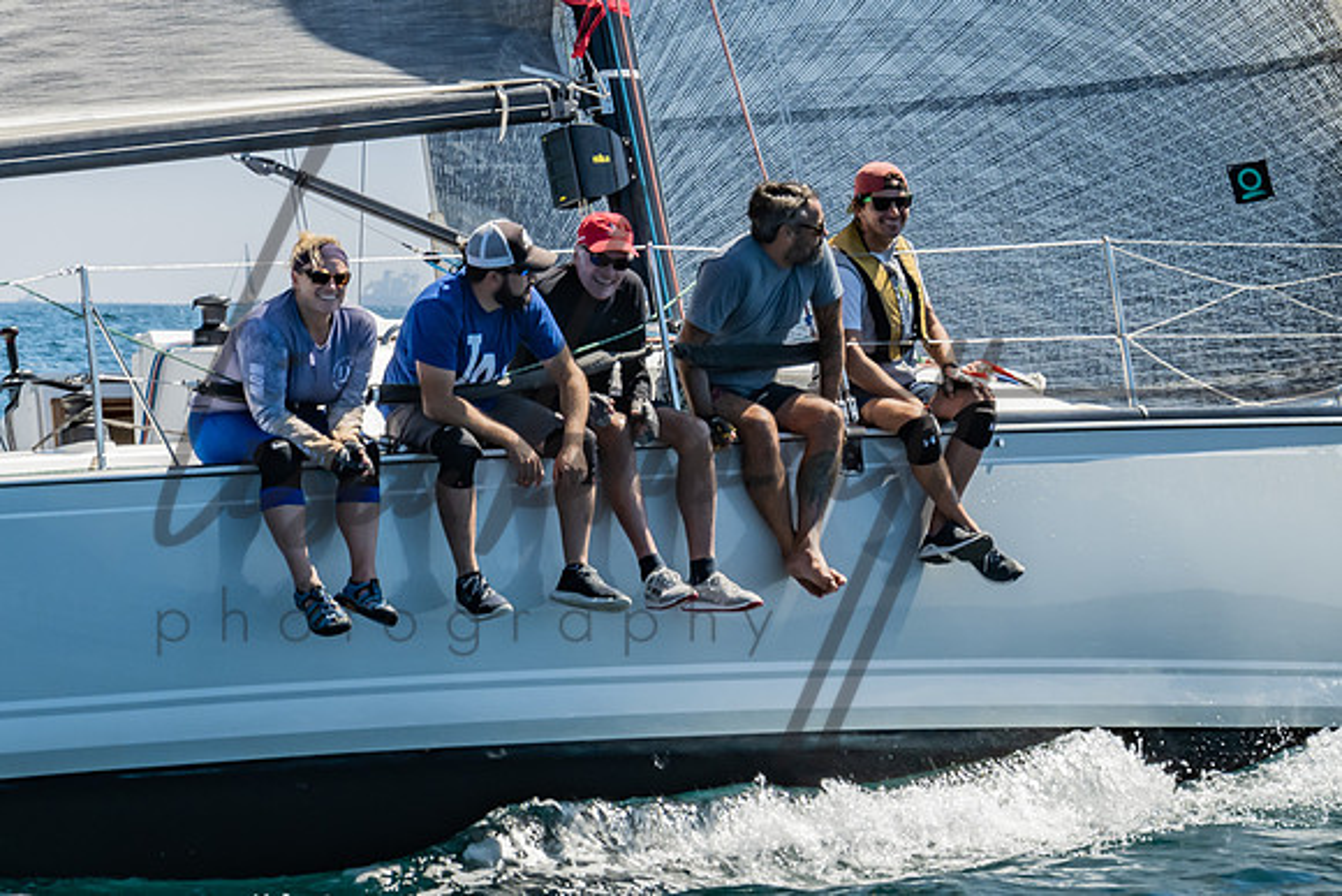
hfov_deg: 9.9
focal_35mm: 207
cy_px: 97
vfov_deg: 6.6
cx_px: 205
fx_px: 7708
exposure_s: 1/500
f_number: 6.3
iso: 160
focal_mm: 79
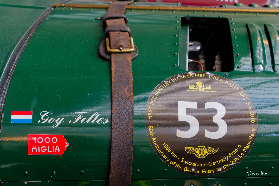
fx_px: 581
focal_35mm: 75
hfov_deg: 27.0
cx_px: 140
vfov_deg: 18.2
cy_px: 93
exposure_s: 1/80
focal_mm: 50
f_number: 6.3
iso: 800
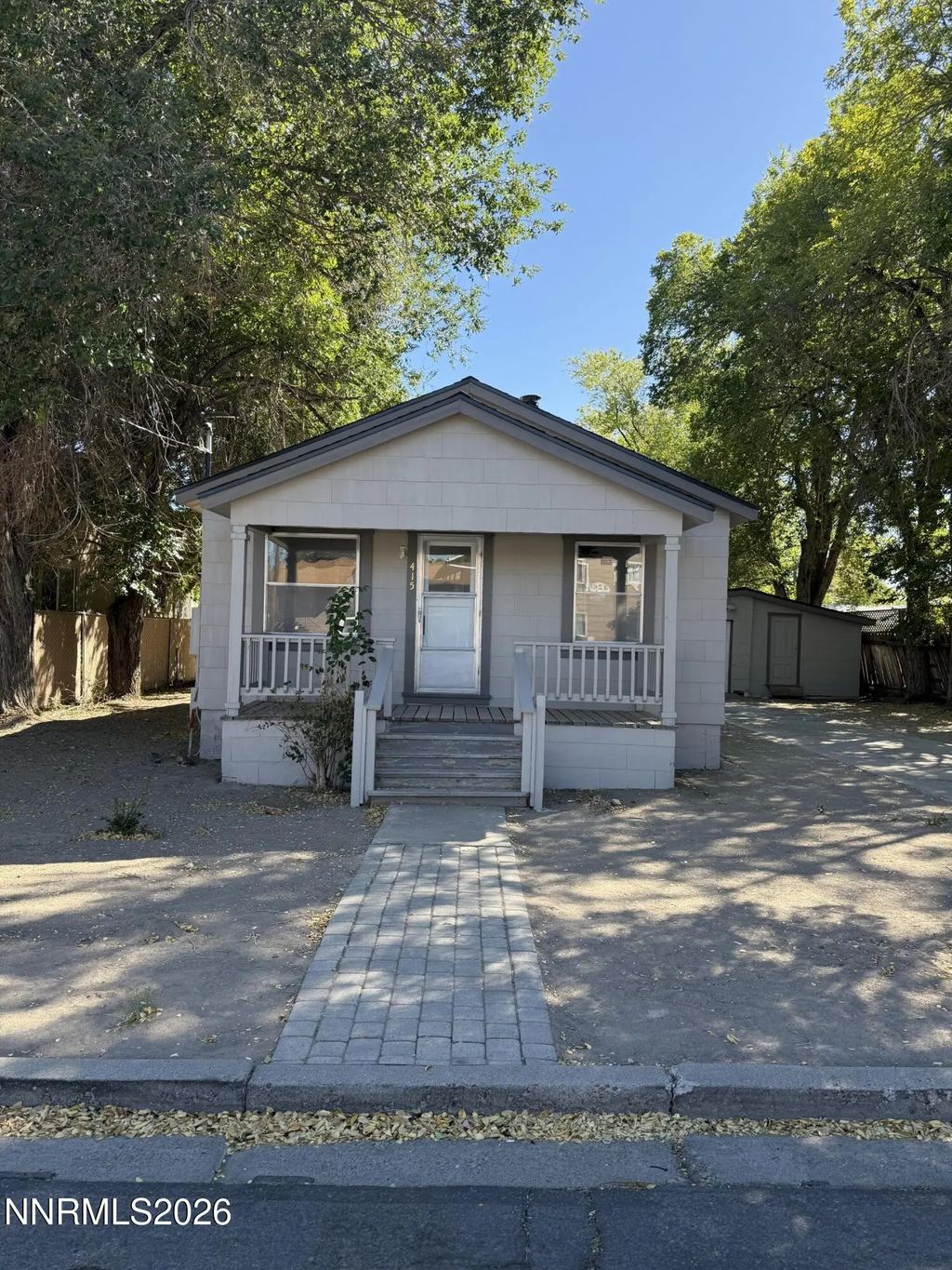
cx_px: 476
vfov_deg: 71.6
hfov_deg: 56.8
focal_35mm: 24
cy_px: 635
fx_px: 880
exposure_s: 1/1292
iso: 100
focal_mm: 6.76
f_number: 1.78
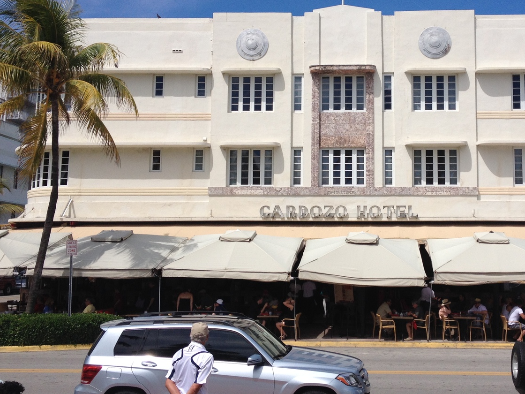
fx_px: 758
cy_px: 171
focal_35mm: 50
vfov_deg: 29.1
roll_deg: +0.3
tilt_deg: +5.0
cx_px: 353
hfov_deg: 37.7
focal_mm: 4.28
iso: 50
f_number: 2.4
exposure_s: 1/3247
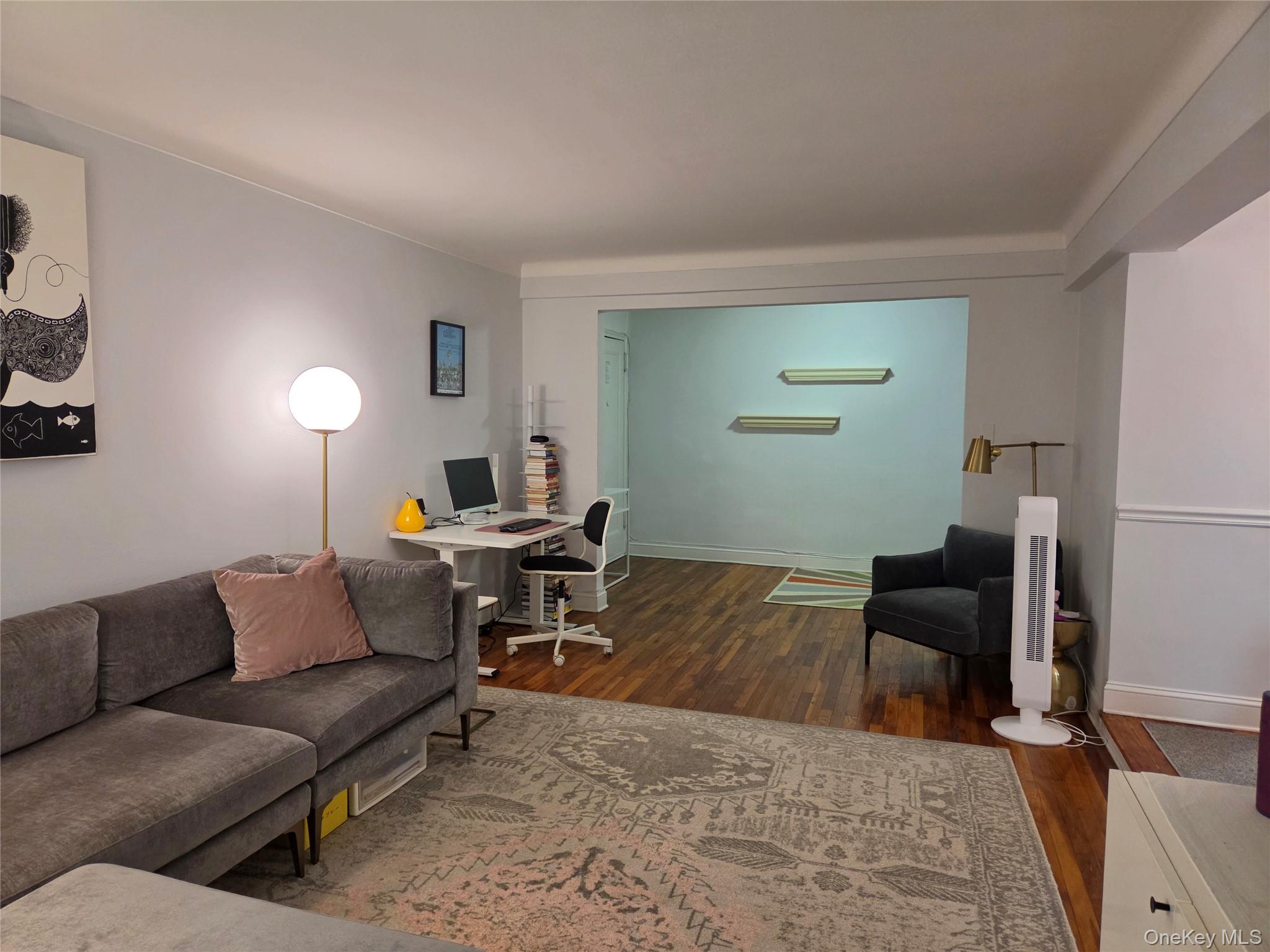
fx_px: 844
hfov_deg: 73.9
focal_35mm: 23
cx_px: 635
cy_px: 476
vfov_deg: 58.9
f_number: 1.8
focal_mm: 5.4
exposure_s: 1/120
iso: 250
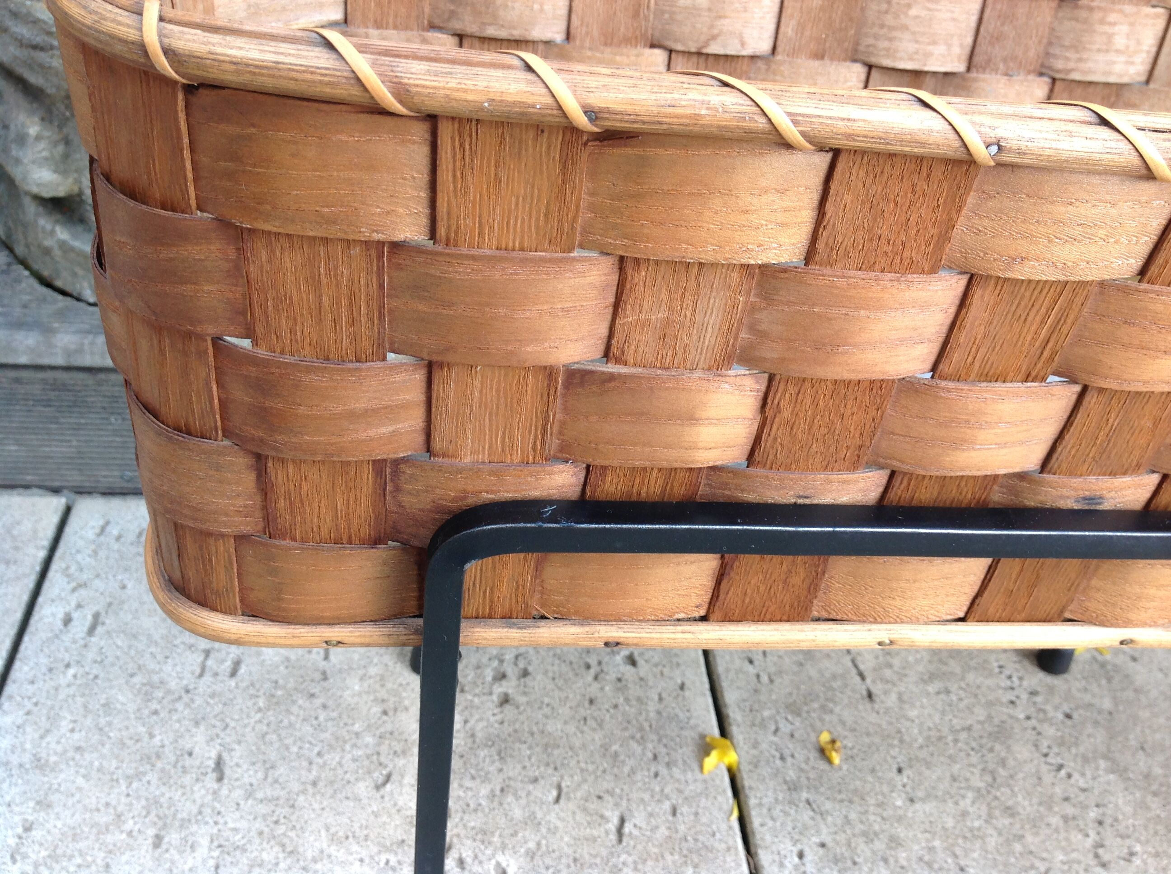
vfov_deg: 40.6
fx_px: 1182
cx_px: 586
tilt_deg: -40.5
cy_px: 437
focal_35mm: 35
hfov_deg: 52.7
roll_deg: -7.4
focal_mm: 4.28
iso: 50
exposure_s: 1/126
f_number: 2.4
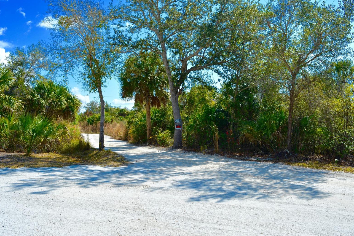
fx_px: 305
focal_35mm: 31
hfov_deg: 60.3
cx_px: 180
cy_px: 117
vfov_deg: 42.3
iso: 100
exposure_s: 1/320
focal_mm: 20
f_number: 9
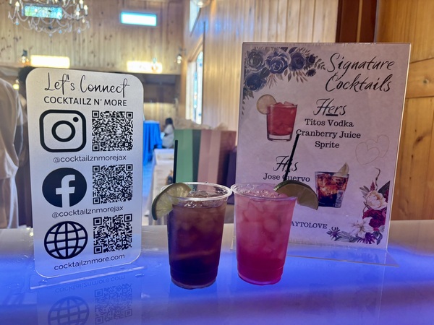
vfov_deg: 53.1
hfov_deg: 67.3
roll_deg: -1.9
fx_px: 326
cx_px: 217
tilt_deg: -8.4
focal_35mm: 26
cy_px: 162
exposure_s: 1/44
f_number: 1.6
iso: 100
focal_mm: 5.96
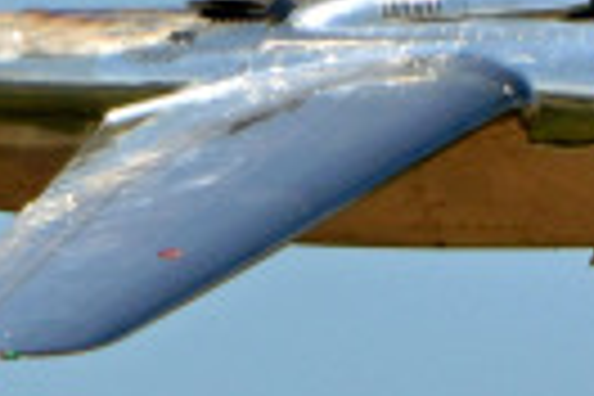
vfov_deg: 0.5
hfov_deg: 0.7
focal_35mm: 2906
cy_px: -22
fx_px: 47945
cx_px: 194
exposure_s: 1/640
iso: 400
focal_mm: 400
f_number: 13
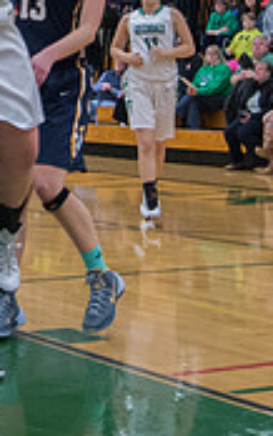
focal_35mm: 123
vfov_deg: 16.5
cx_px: -11
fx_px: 1462
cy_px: -22
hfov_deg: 10.6
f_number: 5.6
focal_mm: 24
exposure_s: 1/400
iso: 8000
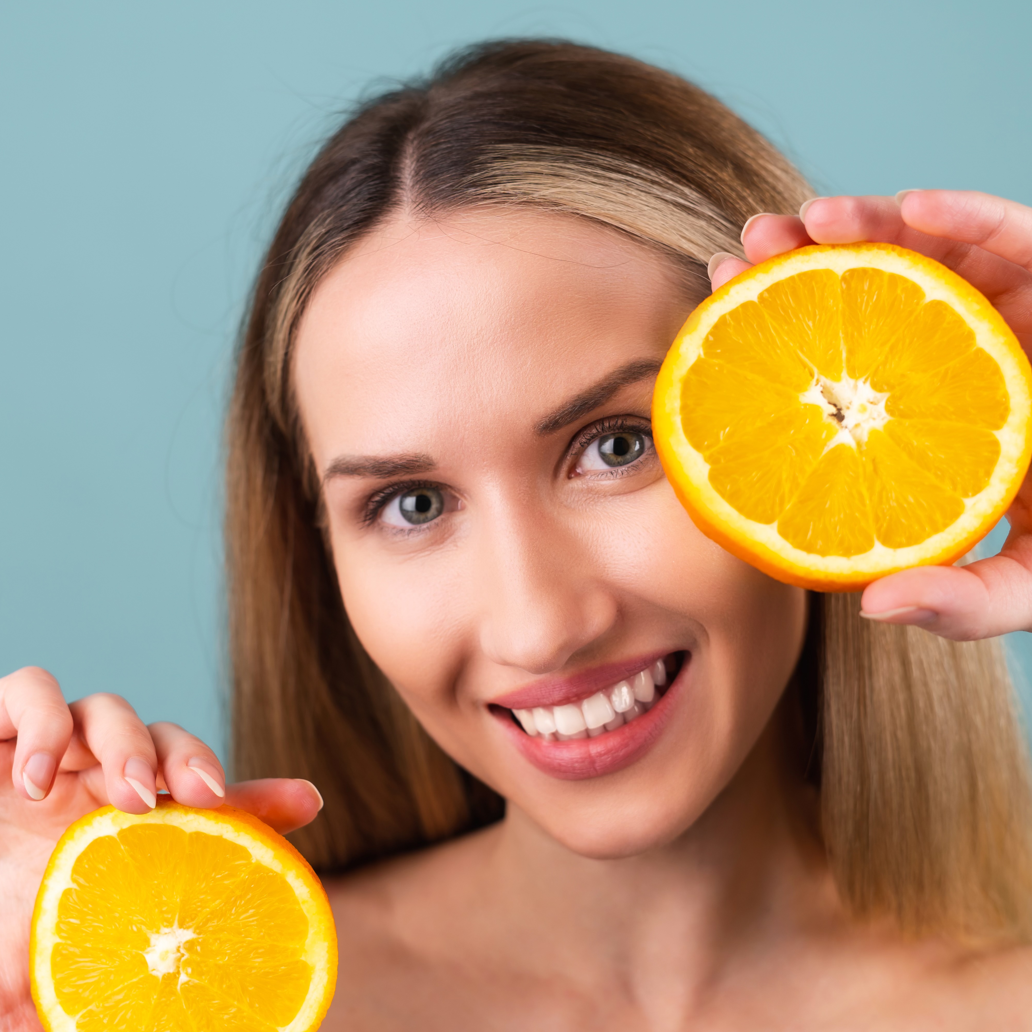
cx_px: 403
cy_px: 514
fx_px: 2159
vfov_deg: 26.9
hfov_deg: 26.8
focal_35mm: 64
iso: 100
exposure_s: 1/125
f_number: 4
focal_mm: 50
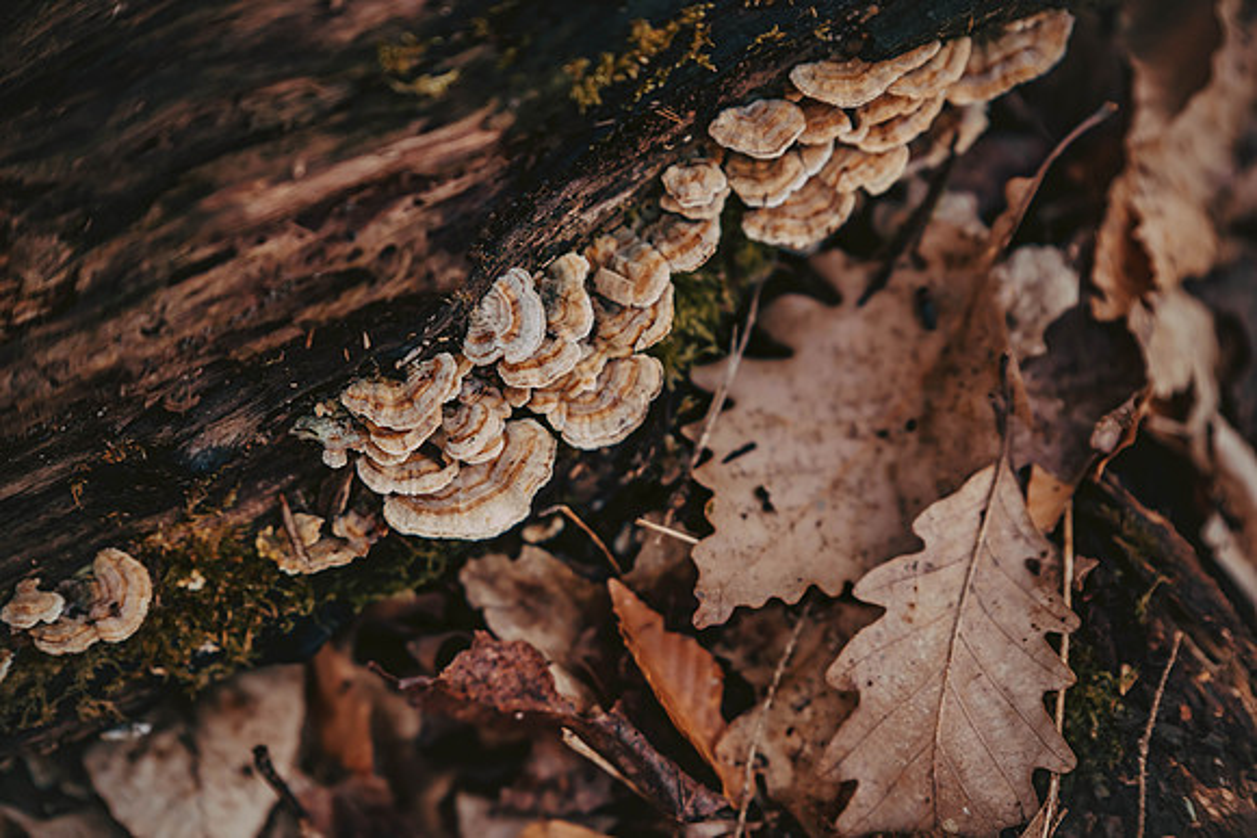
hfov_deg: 10.3
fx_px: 6985
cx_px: 628
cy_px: 419
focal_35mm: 200
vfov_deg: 6.9
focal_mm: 200
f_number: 2.8
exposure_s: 1/400
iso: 250
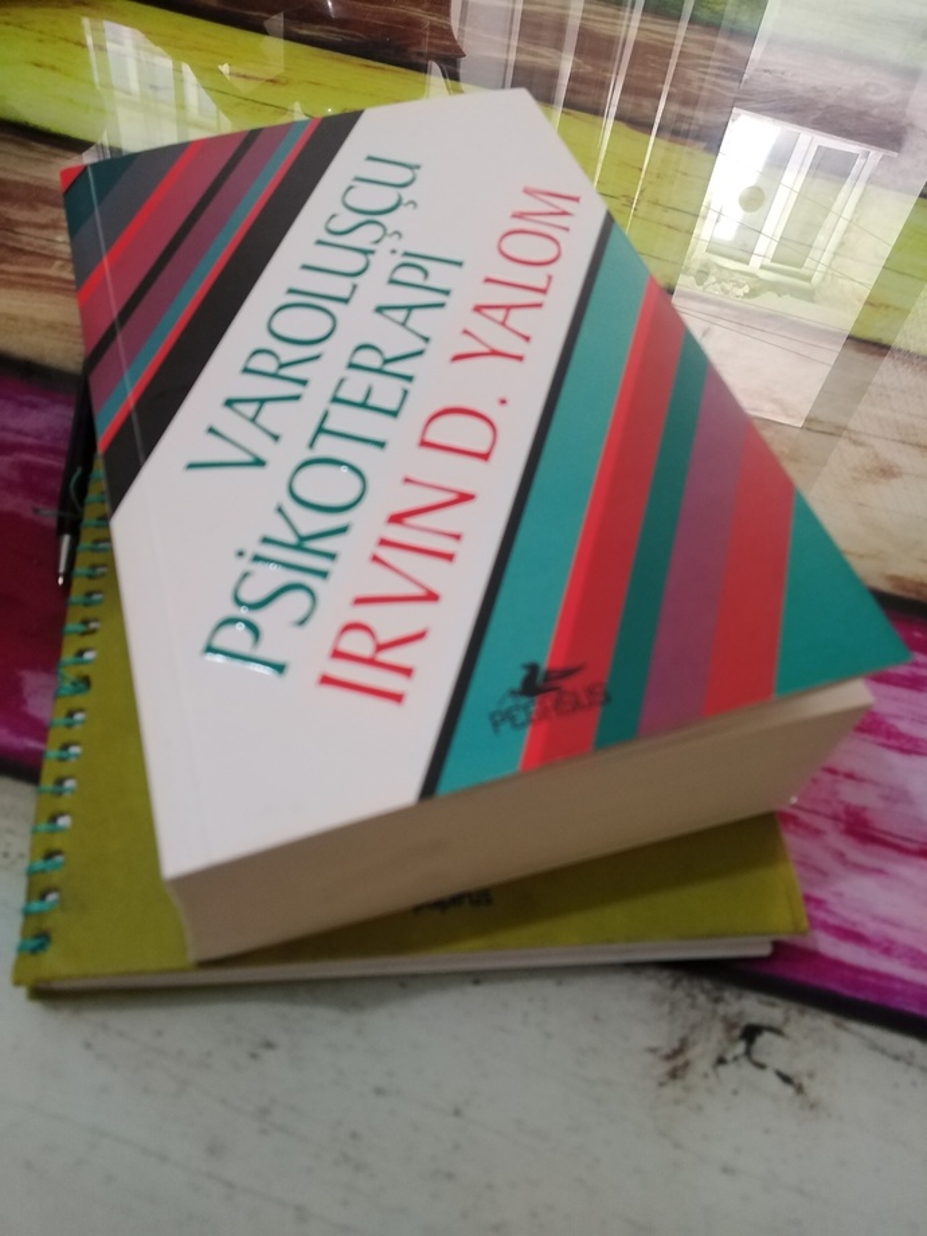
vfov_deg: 67.3
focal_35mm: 26
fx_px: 928
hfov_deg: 53.1
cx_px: 464
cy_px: 618
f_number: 1.8
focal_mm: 3.62
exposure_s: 1/30
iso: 390
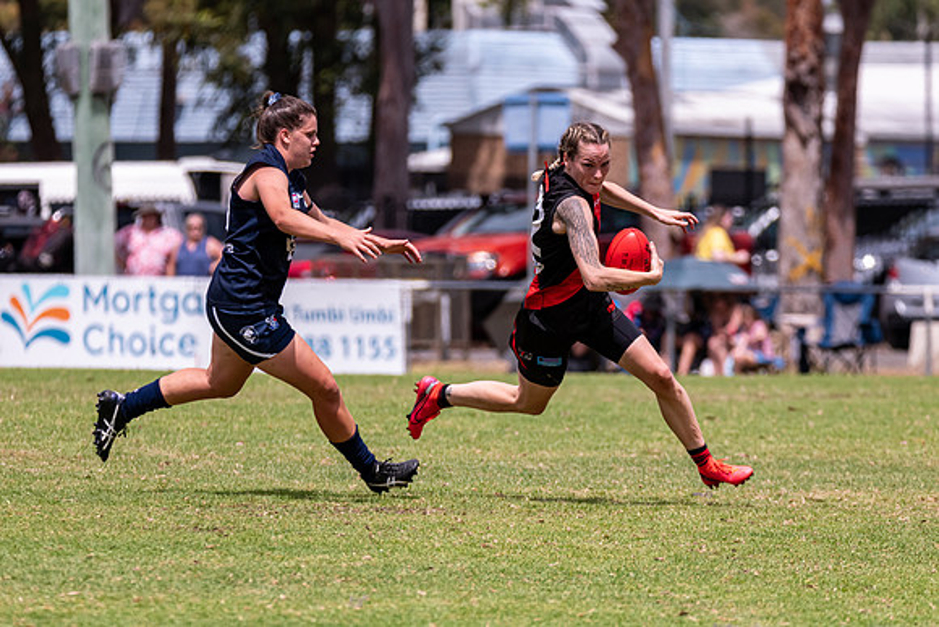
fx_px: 9963
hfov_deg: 5.4
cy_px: 329
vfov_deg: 3.6
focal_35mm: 382
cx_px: 493
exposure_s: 1/5000
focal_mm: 320
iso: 800
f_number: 6.3
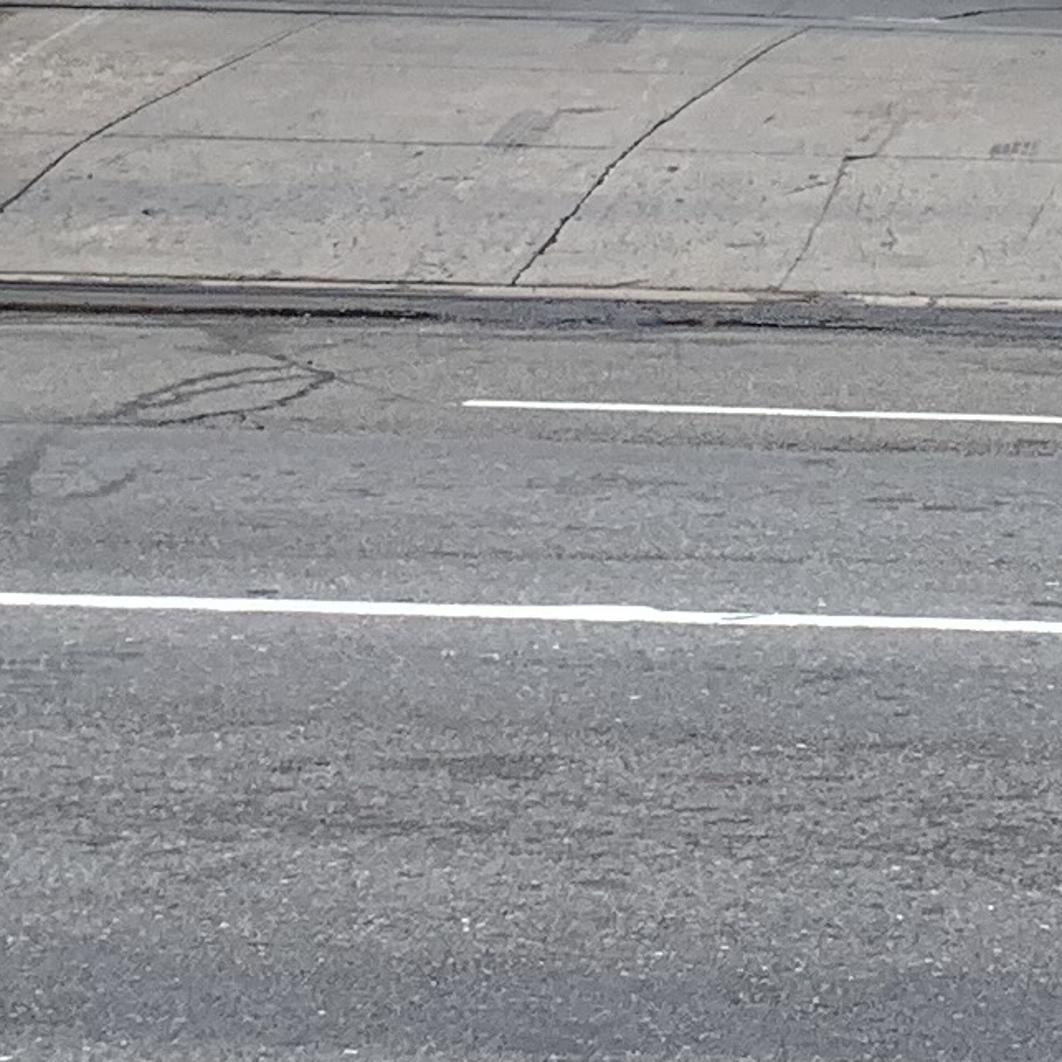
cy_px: -253
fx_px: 4998
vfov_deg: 11.8
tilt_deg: +1.2
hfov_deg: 11.8
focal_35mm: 144
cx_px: 1351
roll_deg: -2.8
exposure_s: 1/520
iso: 25
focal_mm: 4.25
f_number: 1.8
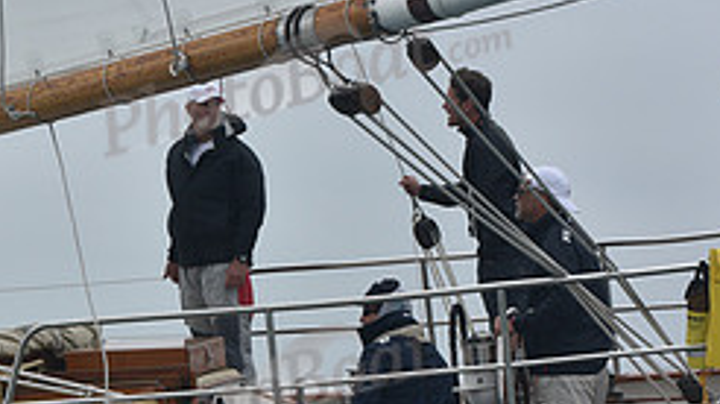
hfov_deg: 12.3
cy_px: 274
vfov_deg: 7.0
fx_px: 3301
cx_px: -50
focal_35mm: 173
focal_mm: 70
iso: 250
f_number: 8
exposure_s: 1/1000
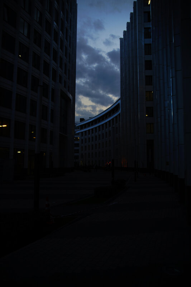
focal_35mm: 28
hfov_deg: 46.4
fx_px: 223
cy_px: 144
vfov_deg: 65.5
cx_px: 96
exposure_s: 1/60
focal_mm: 28
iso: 160
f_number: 2.8
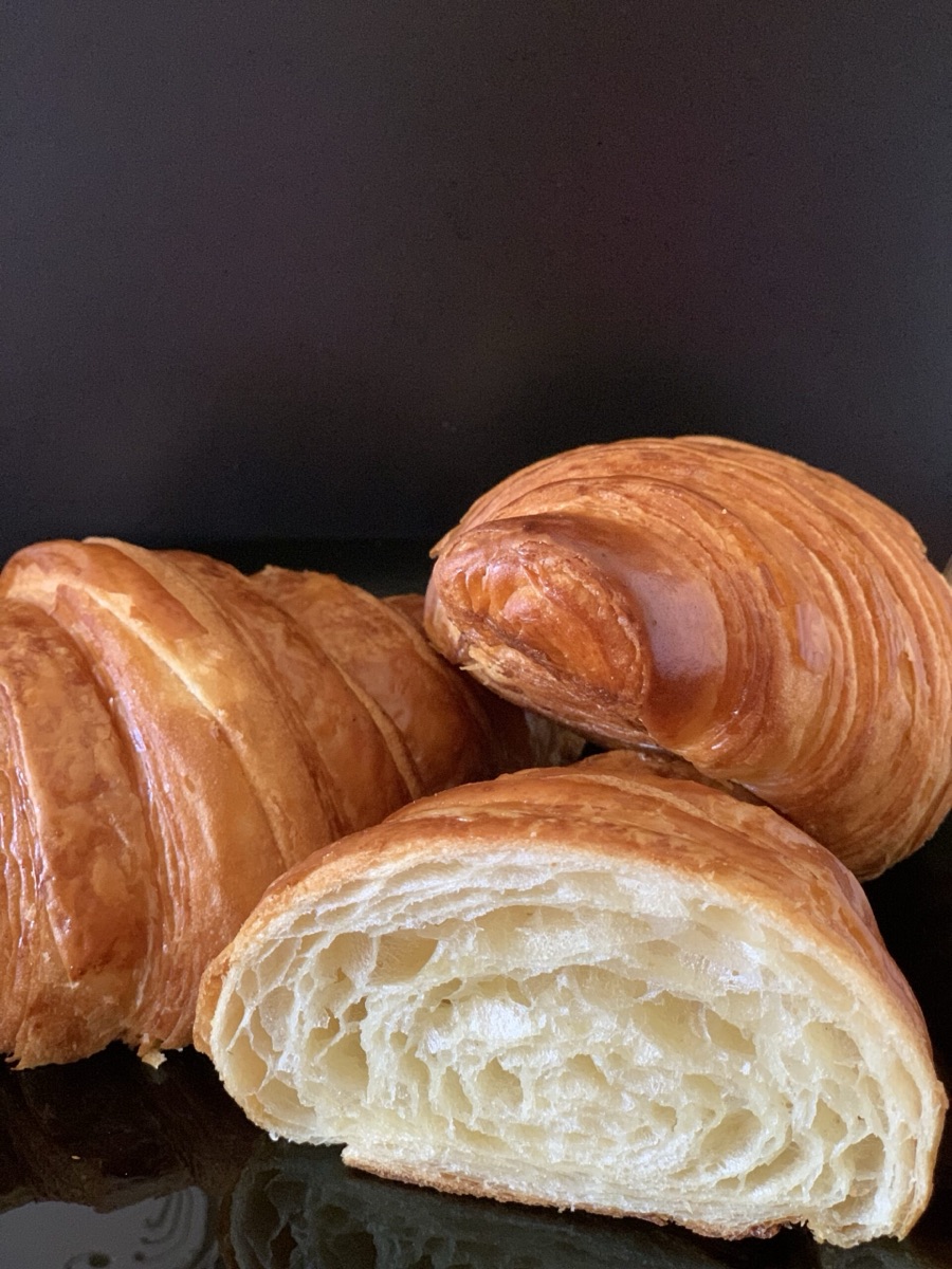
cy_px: 634
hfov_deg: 28.0
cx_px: 476
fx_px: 1907
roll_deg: +0.3
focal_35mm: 52
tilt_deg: -25.9
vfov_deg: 36.8
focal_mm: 6
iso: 500
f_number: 2.4
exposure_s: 1/30
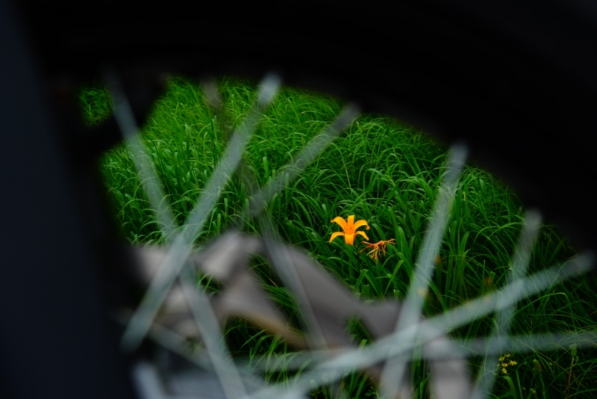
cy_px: 200
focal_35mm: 85
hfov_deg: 23.9
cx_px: 298
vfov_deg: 16.1
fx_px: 1410
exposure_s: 1/160
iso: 100
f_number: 6.3
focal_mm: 57
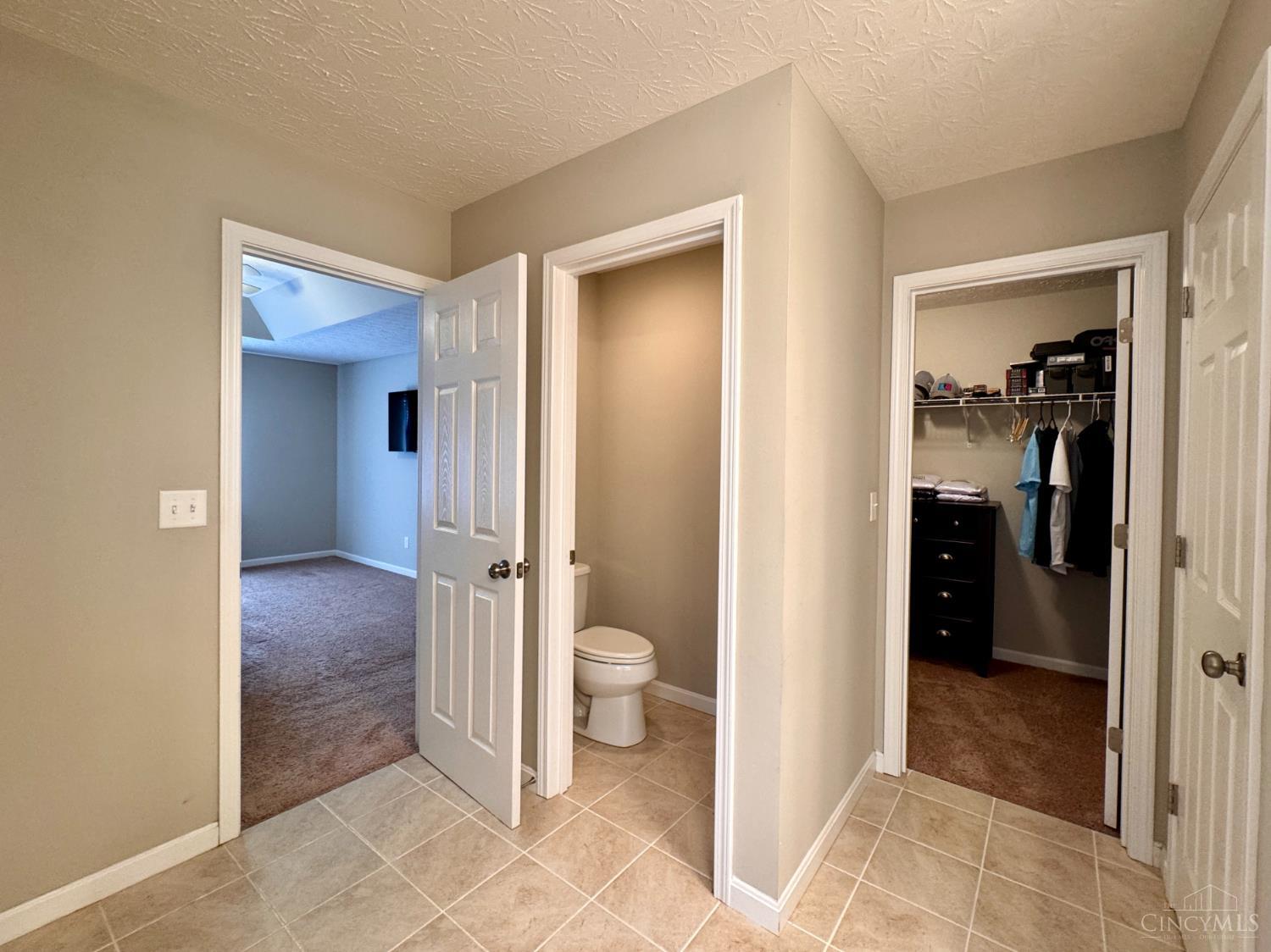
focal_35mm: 14
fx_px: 514
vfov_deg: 85.6
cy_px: 476
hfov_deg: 102.1
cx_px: 636
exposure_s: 1/60
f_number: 2.2
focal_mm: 2.22
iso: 200
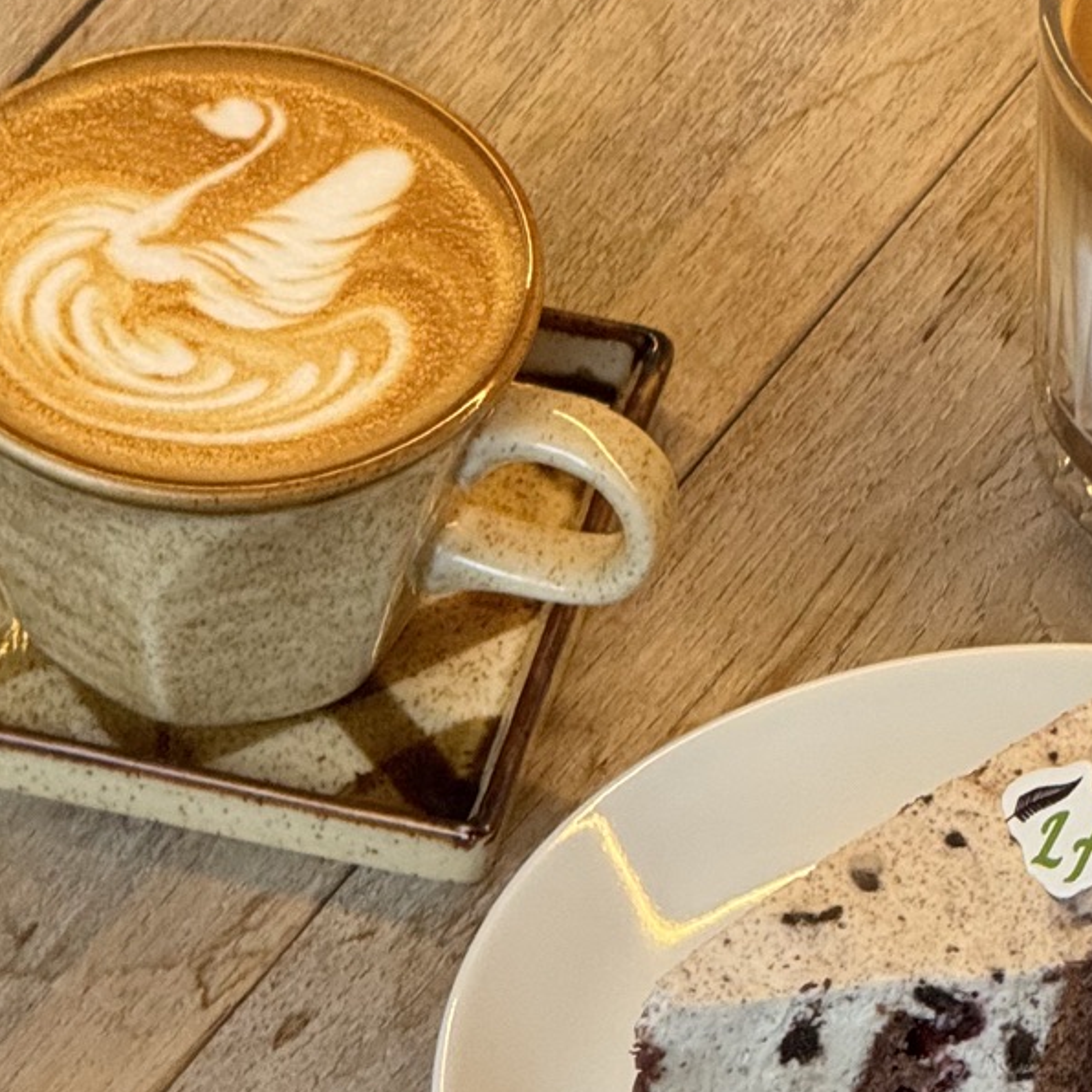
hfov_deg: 4.9
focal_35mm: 356
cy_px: 427
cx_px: 1165
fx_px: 12706
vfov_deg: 4.9
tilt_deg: -45.9
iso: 250
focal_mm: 15.66
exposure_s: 1/94
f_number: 2.8
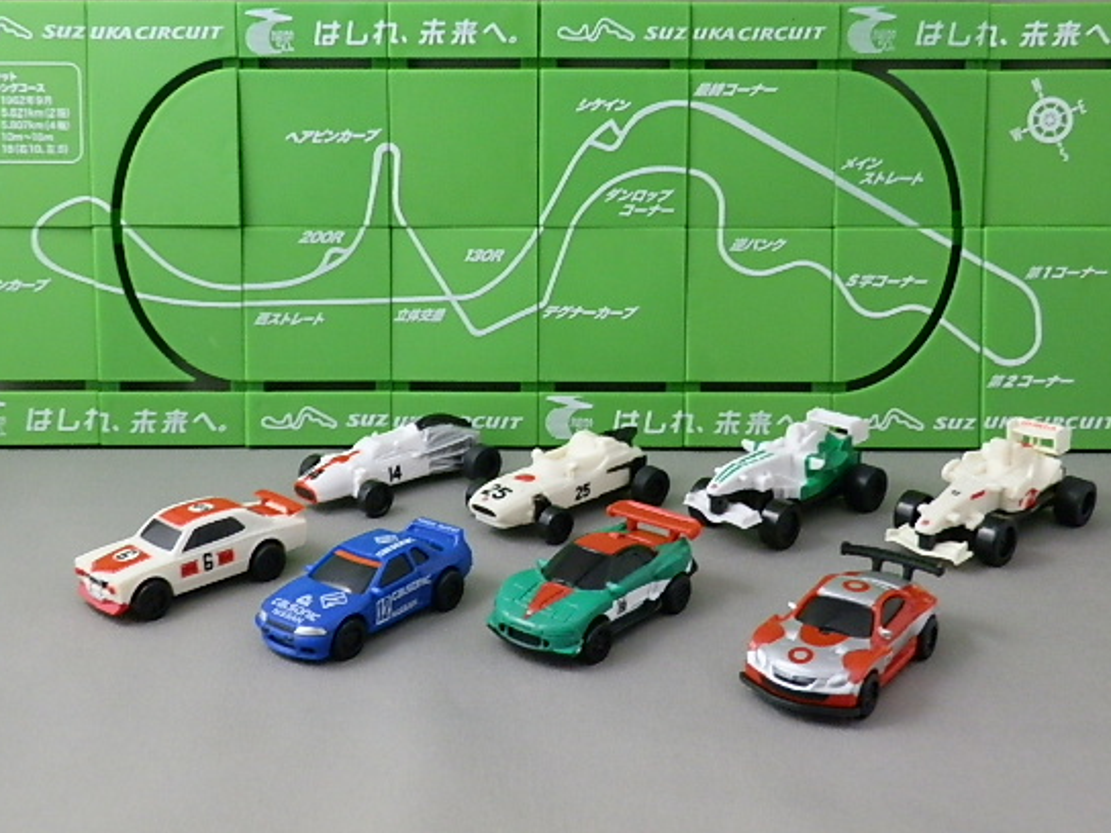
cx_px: 529
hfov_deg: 46.8
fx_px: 1284
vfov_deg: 35.9
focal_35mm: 40
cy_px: 361
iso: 250
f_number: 3.5
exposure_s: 1/8
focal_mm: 6.17
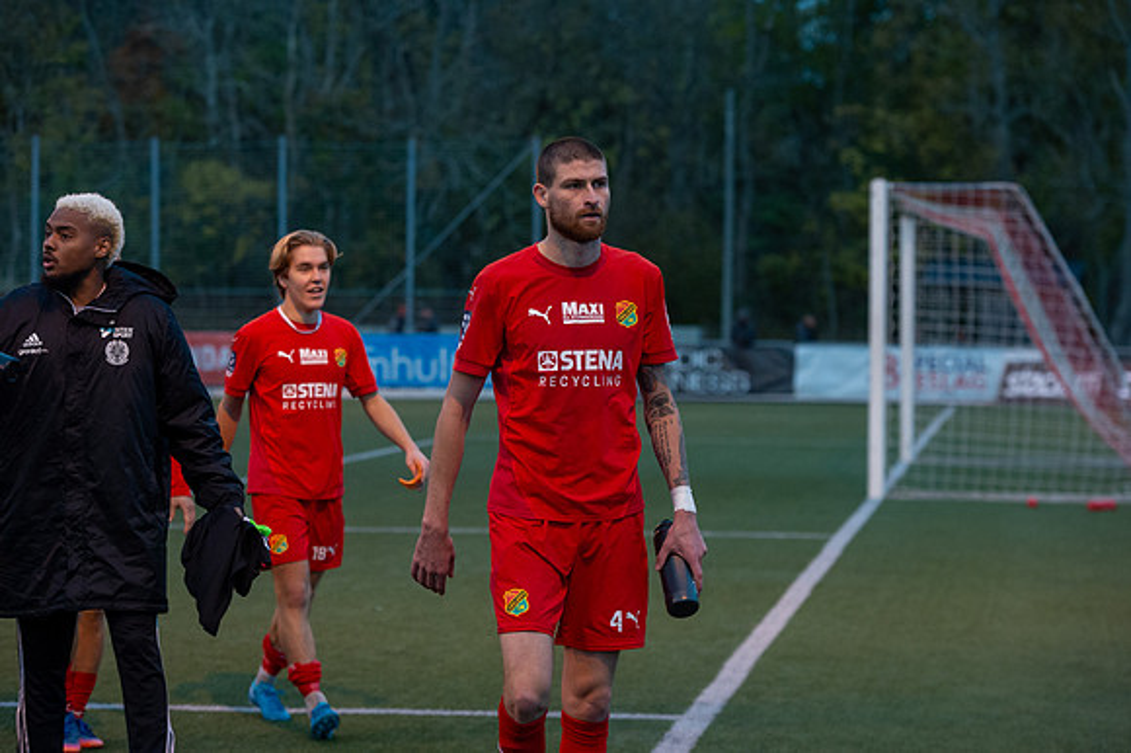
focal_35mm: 112
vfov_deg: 12.2
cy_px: 376
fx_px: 3517
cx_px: 566
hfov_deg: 18.3
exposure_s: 1/320
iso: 6400
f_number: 5
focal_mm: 112
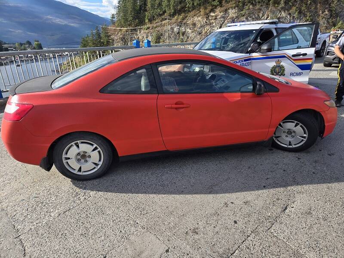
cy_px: 129
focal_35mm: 23
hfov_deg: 73.9
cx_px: 172
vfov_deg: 58.9
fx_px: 229
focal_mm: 5.4
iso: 25
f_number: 1.8
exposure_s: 1/960
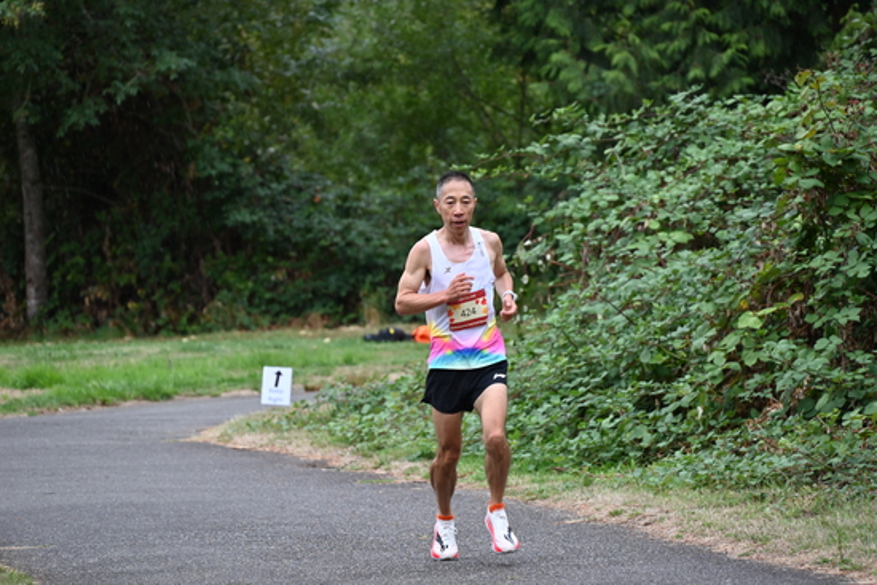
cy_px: 292
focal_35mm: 200
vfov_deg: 6.9
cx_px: 438
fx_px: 4873
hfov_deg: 10.3
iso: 720
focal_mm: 200
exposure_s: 1/250
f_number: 6.3
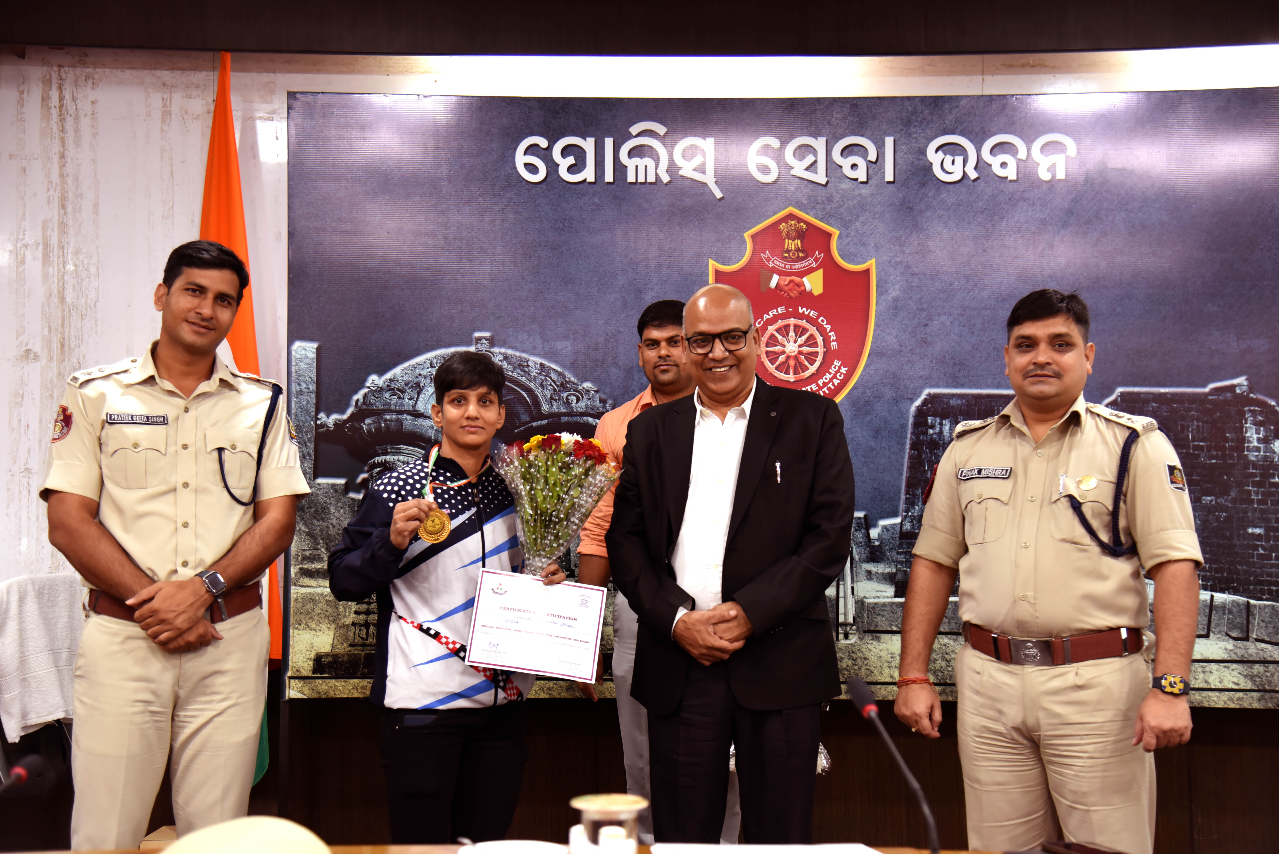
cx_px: 640
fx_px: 1777
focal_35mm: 50
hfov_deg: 39.6
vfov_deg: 27.0
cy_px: 427
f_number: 4
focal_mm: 50
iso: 1250
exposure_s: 1/60
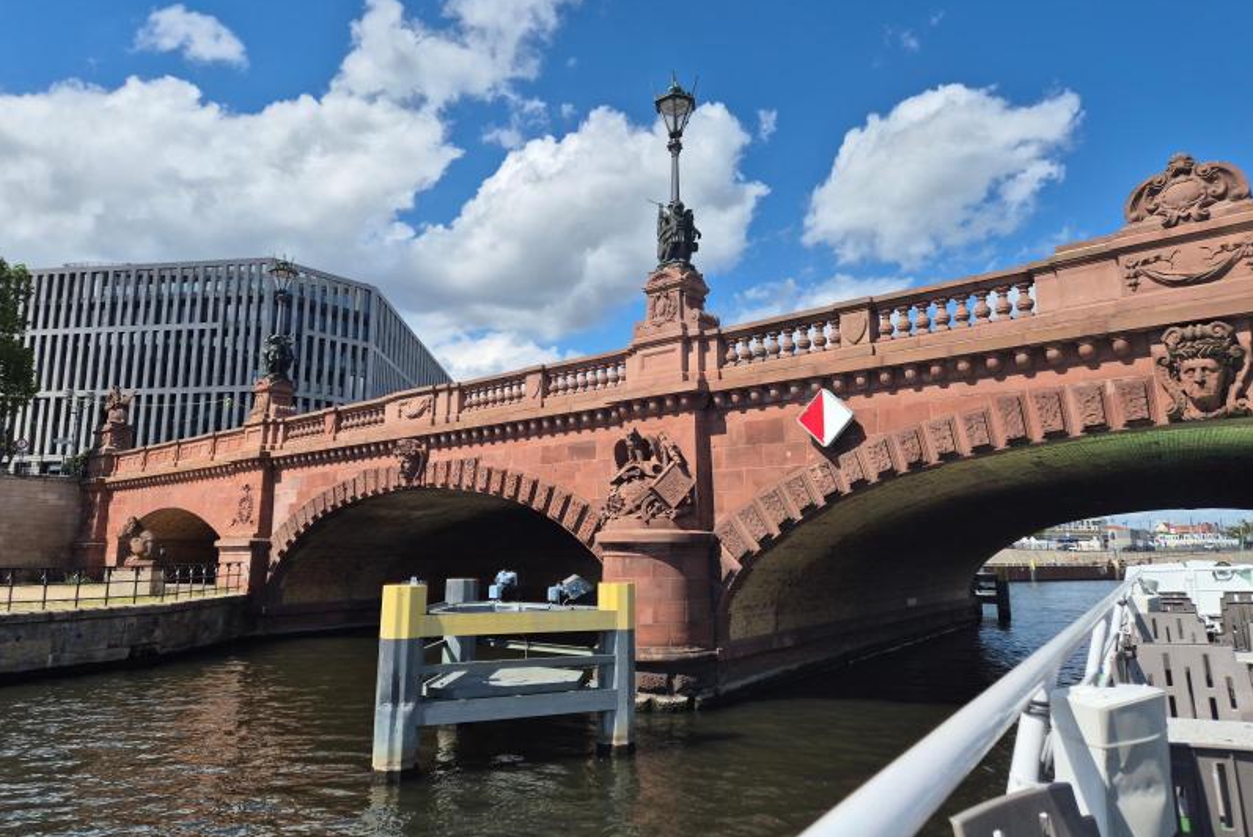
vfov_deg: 53.2
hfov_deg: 73.7
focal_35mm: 24
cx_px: 627
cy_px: 415
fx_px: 836
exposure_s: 1/2176
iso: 25
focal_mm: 5.4
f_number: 1.8
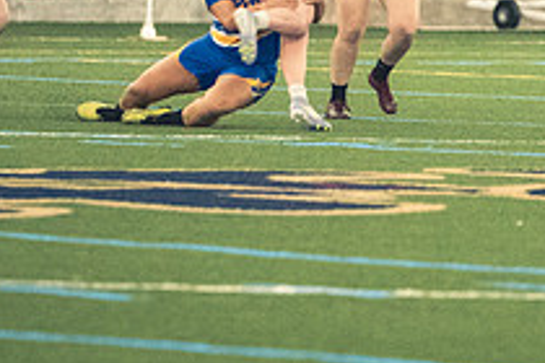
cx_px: 436
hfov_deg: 2.5
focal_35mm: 827
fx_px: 12519
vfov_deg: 1.7
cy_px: -99
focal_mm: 200
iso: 12800
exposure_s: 1/500
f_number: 2.8
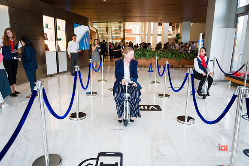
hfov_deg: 69.4
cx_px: 124
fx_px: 180
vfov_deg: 49.5
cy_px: 83
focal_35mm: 26
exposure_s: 1/200
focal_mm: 26
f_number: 3.2
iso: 320
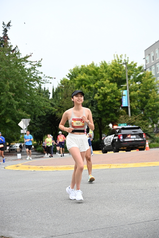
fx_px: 437
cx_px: 80
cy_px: 119
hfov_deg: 20.6
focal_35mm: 66
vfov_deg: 30.5
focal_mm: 66
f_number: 4
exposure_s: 1/800
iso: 1600
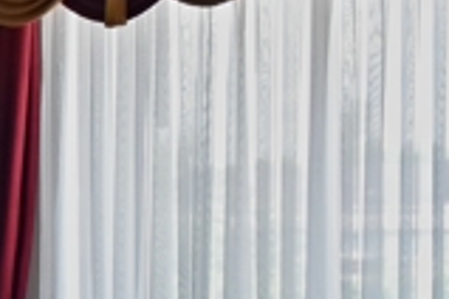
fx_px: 1758
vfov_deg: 9.7
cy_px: 220
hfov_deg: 12.9
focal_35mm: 141
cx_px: -422
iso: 800
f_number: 3.5
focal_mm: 20
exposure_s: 1/500
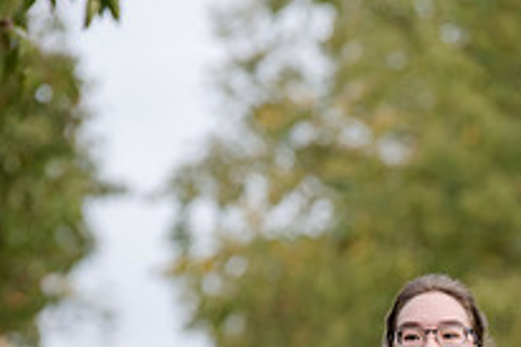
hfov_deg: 3.8
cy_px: 452
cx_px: 481
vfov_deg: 2.5
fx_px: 7939
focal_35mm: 549
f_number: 5
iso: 500
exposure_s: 1/500
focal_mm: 195
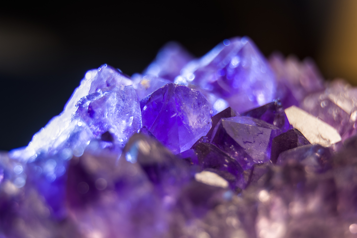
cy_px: 119
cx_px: 178
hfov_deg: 13.0
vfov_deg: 8.7
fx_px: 1562
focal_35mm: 158
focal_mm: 105
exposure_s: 1/20
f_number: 5.6
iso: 100
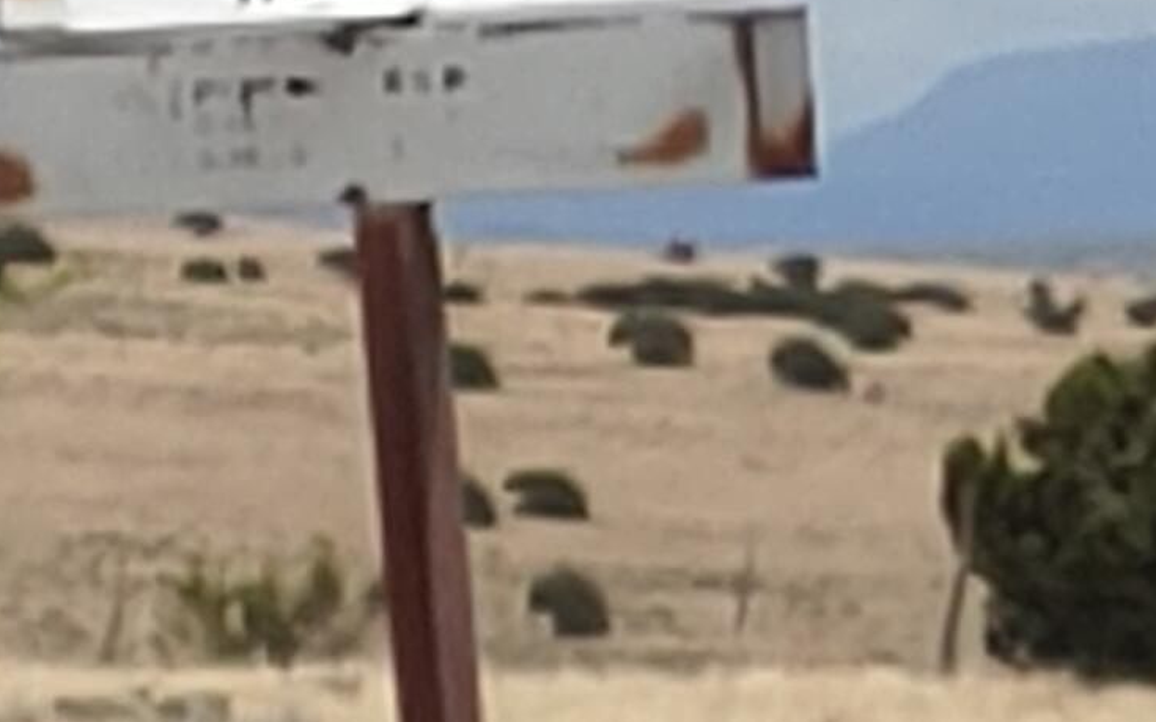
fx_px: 20032
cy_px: -91
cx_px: 1093
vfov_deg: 2.1
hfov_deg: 3.3
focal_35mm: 636
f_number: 1.5
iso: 50
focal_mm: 4.23
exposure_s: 1/3704
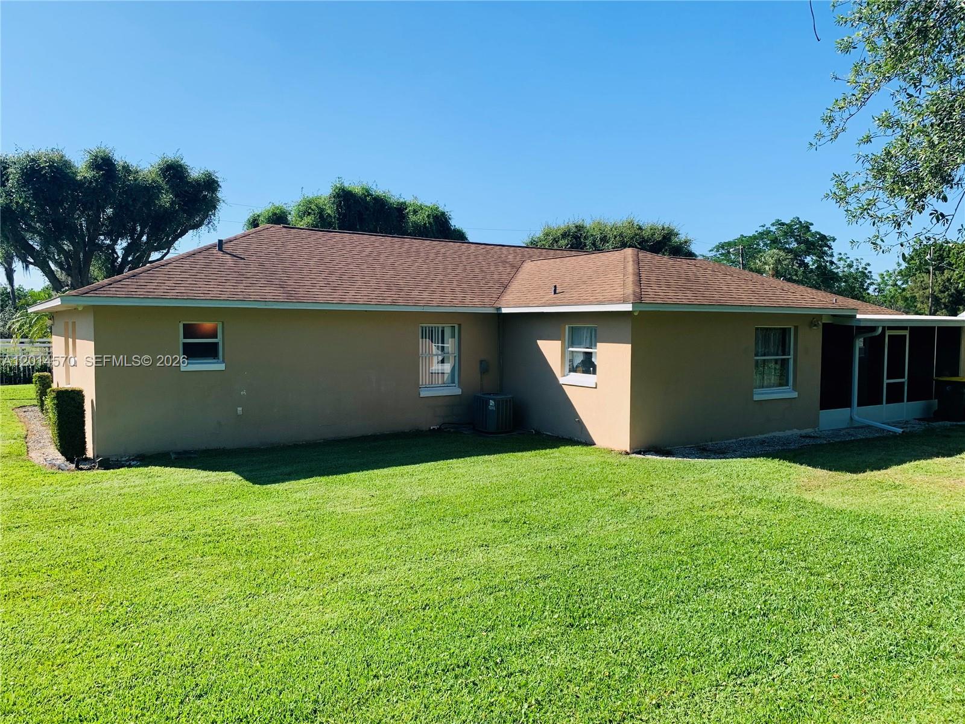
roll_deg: +0.3
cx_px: 482
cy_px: 362
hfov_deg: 67.3
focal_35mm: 26
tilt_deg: -3.5
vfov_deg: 53.1
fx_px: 725
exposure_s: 1/1585
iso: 25
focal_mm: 4.25
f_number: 1.8
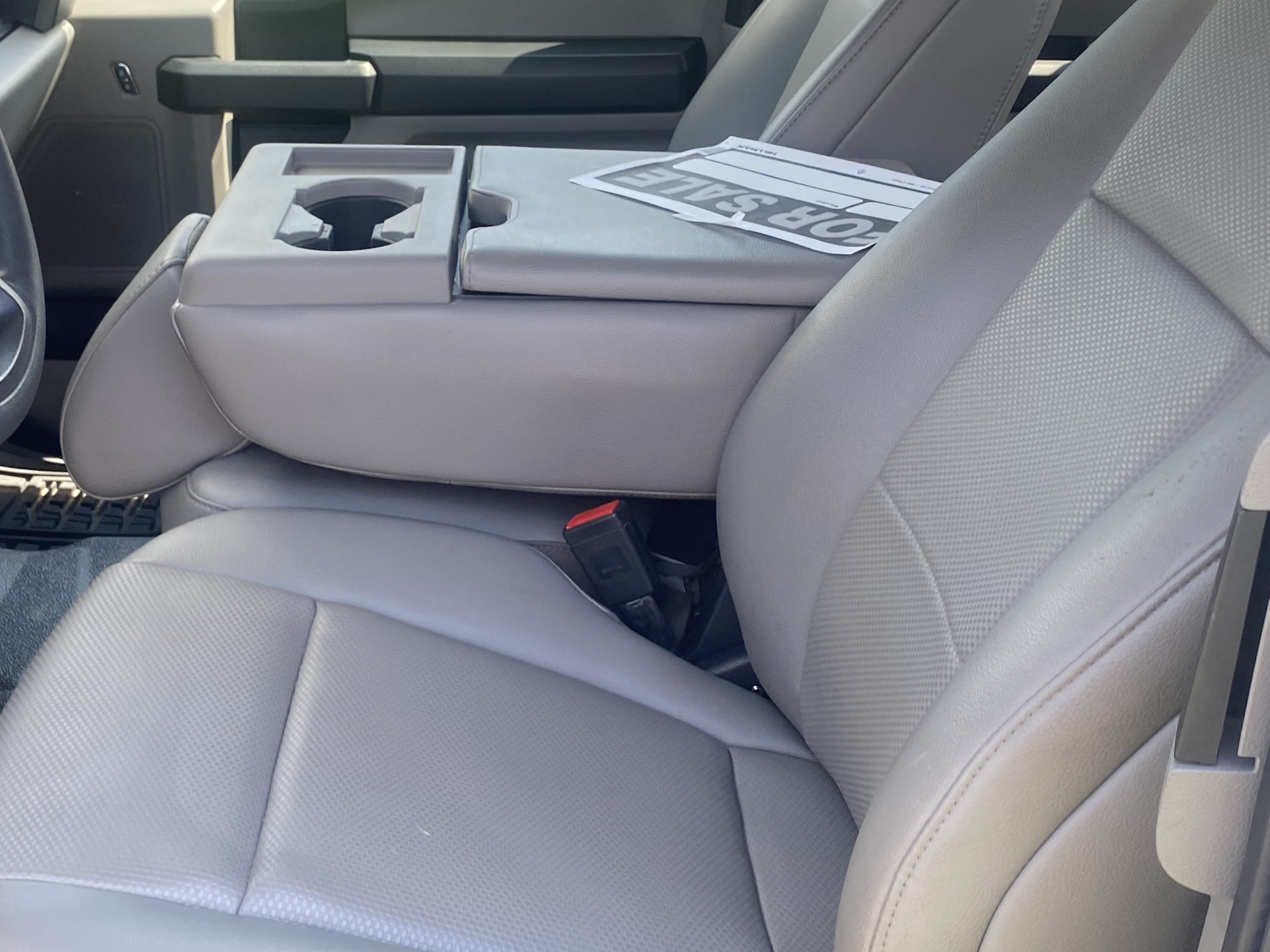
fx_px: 1798
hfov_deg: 38.7
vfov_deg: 29.7
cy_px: 456
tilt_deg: -24.9
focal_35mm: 49
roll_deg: -0.1
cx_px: 483
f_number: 1.8
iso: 32
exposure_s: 1/168
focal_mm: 4.25
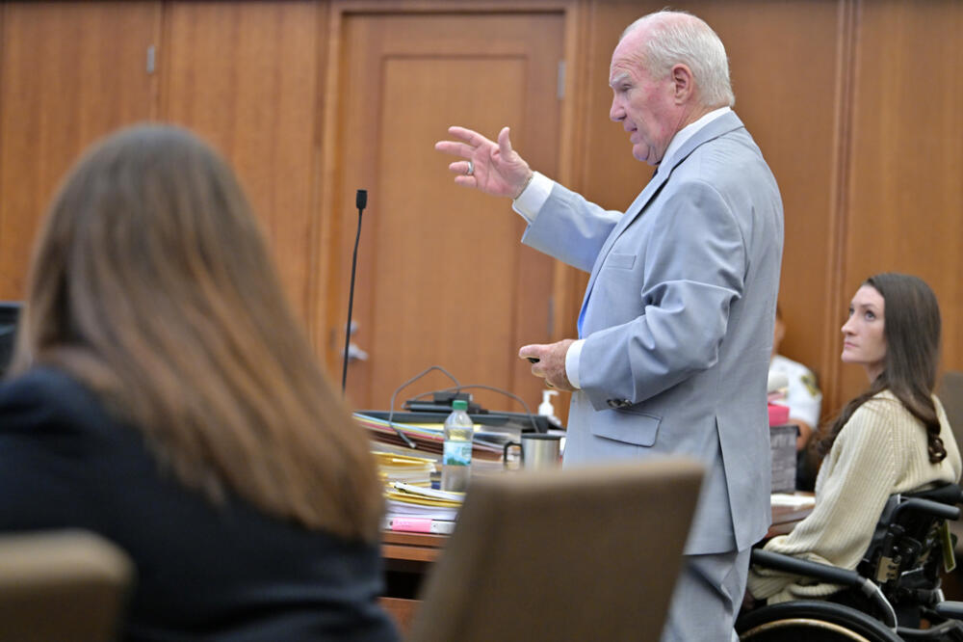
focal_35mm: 90
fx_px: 2407
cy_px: 321
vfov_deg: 15.2
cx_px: 482
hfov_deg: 22.6
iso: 2200
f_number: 2.8
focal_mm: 90
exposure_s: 1/250
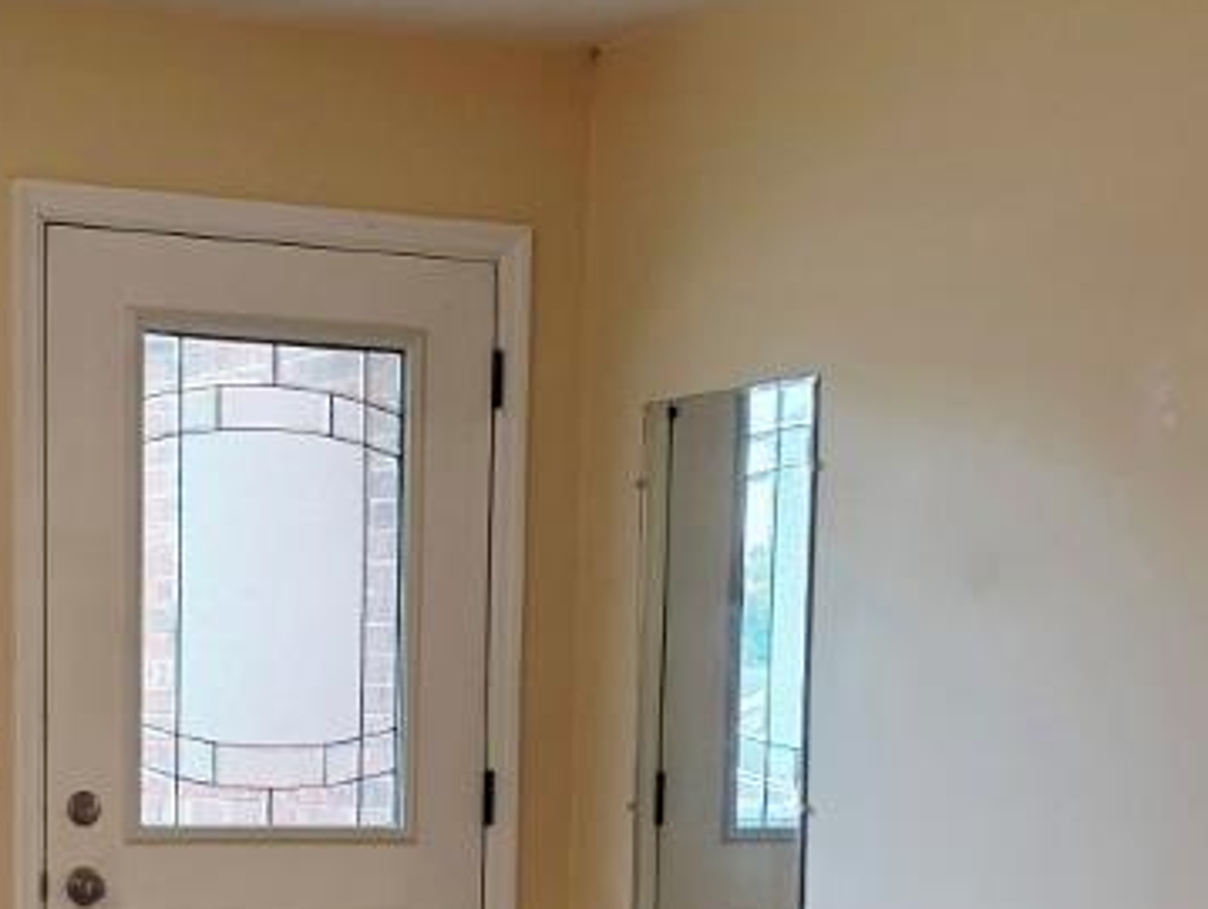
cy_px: 1018
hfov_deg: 20.3
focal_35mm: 96
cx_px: 320
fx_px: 3353
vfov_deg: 15.0
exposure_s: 1/120
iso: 100
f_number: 1.7
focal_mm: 6.3
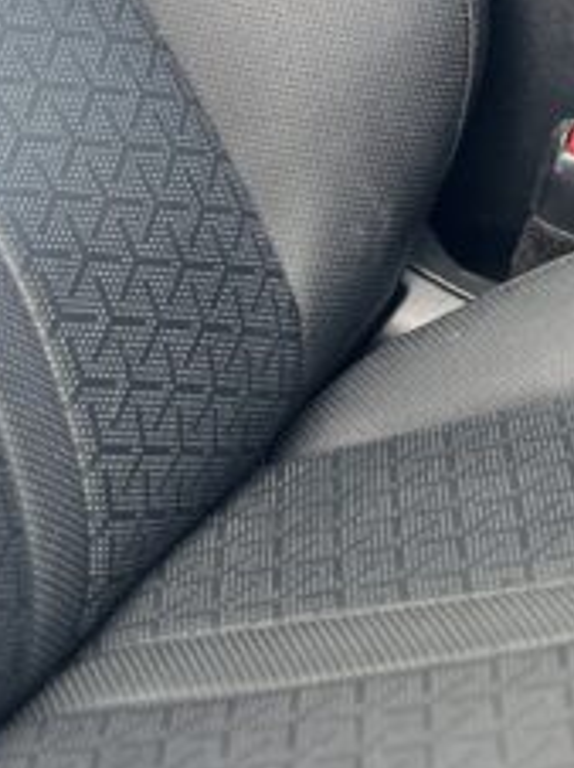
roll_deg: -0.2
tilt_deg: -6.6
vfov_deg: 14.8
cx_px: 985
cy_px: -574
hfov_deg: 11.7
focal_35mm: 118
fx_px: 2614
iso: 100
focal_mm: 5.7
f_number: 1.5
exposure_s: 1/121
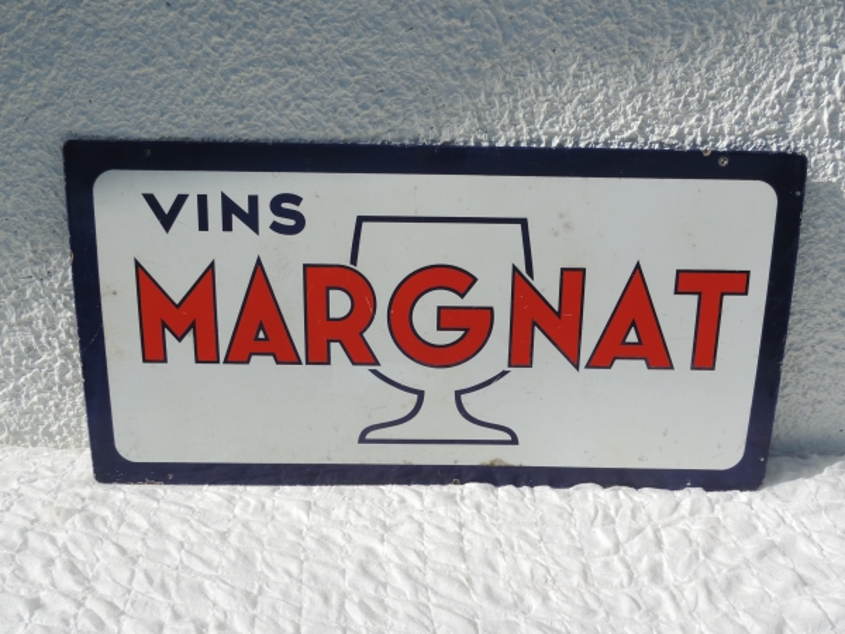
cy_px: 317
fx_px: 732
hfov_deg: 60.0
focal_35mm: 30
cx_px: 422
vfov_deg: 46.8
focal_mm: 5.3
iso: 80
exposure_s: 1/1250
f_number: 3.5
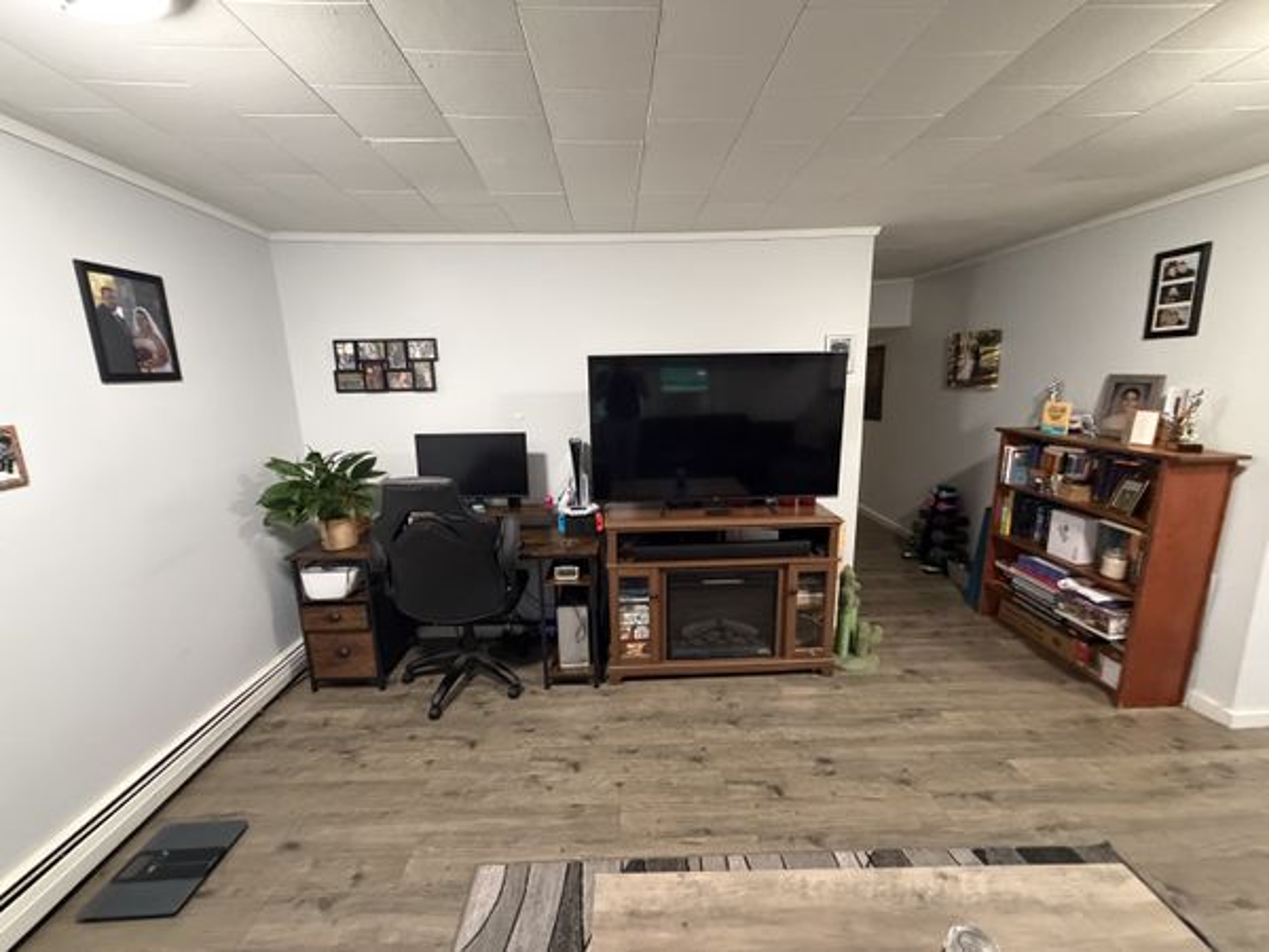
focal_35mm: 14
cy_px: 476
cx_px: 634
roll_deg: +3.3
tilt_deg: -11.2
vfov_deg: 85.7
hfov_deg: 102.1
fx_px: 513
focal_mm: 2.22
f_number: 2.2
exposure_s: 1/60
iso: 640
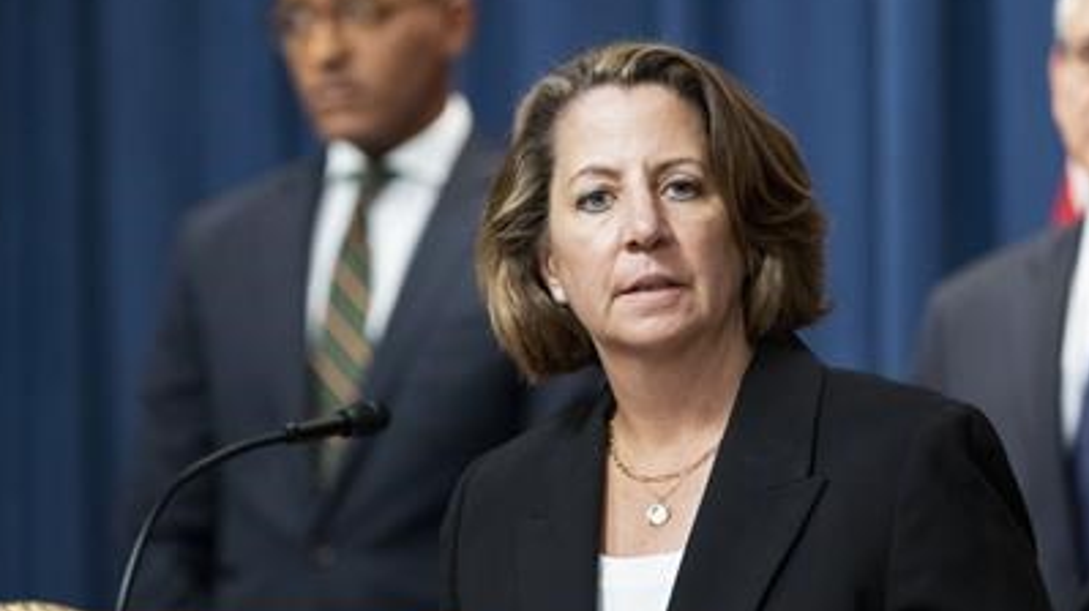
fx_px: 8370
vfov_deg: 4.2
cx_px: 606
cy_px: 353
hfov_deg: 7.4
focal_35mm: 290
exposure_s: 1/200
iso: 3200
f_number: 2.8
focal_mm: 170
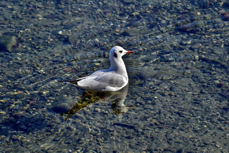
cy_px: 76
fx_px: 2862
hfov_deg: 4.6
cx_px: 114
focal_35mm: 450
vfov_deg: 3.1
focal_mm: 300
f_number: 13
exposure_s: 1/2000
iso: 1400
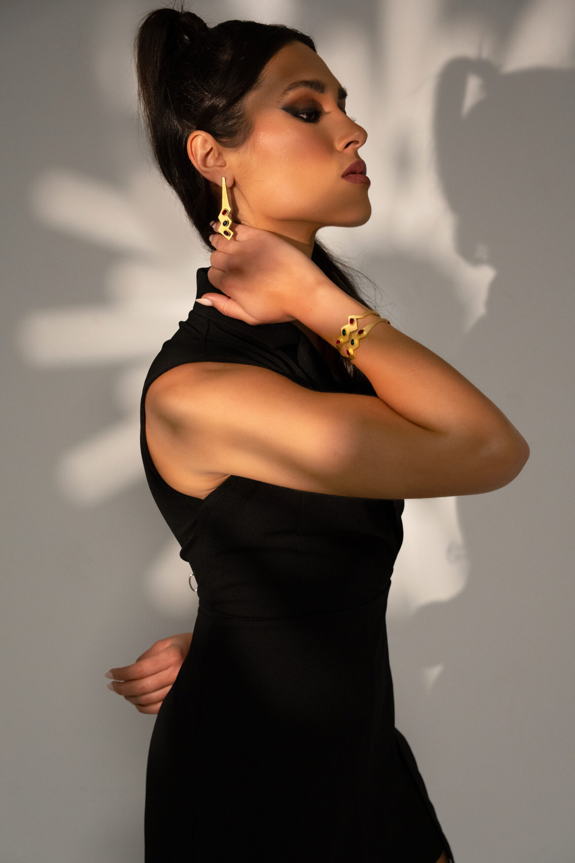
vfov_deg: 37.7
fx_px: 1262
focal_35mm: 53
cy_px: 432
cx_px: 288
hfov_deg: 25.7
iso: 2500
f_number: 5
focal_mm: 52.7
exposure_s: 1/125
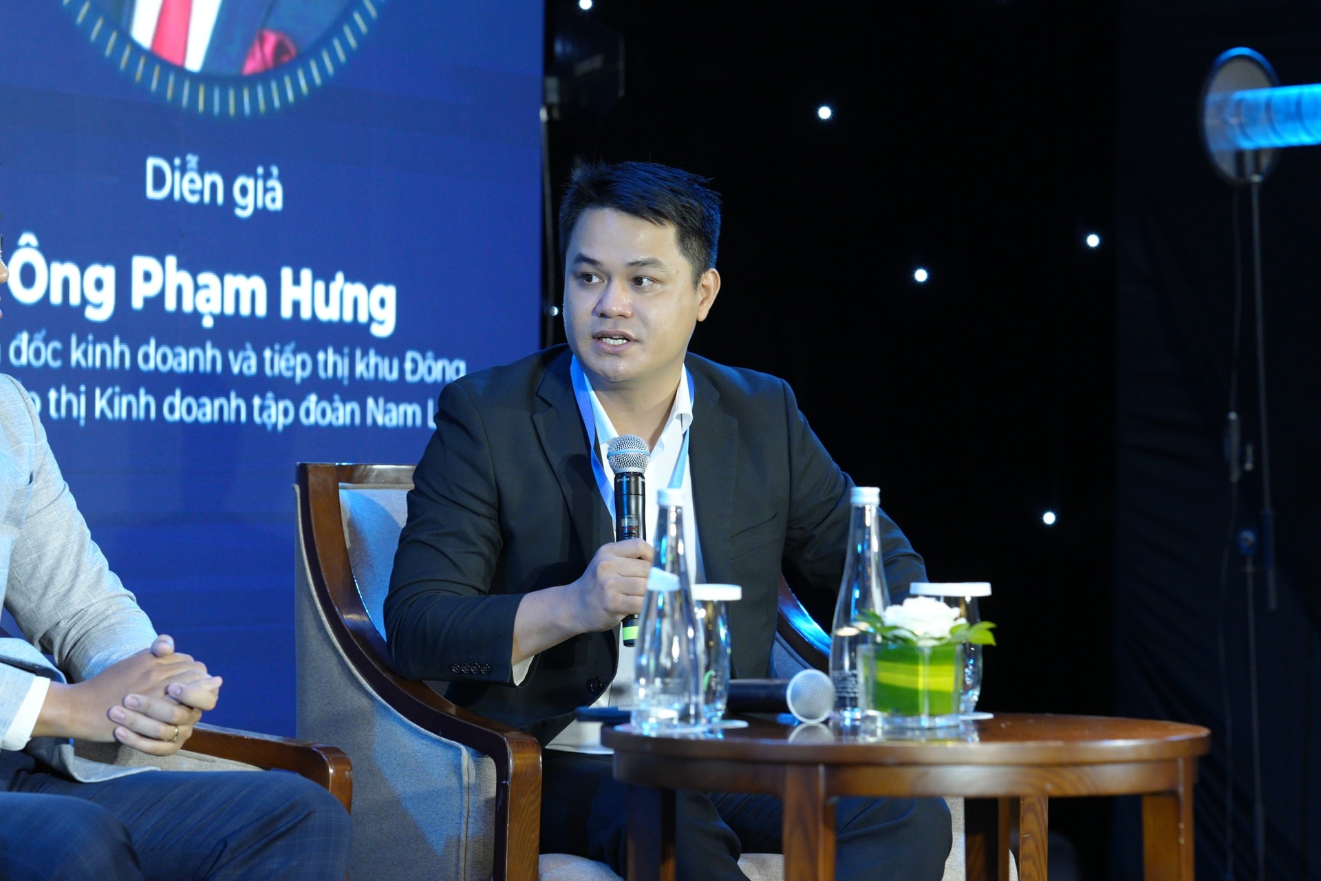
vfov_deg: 10.8
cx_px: 660
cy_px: 440
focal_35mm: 127
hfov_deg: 16.1
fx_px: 4660
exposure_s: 1/250
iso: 1600
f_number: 3.2
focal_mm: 85
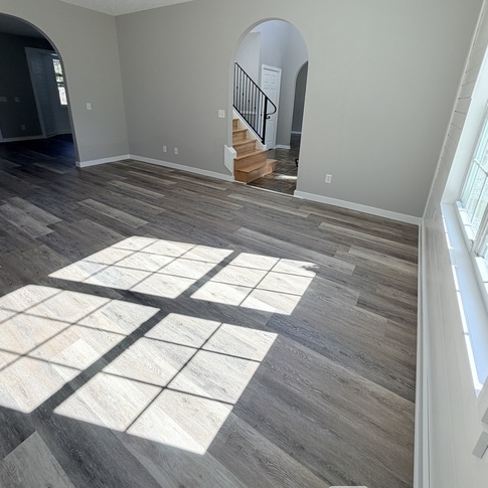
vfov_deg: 82.8
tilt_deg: -19.1
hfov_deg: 84.0
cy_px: 191
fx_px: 271
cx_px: 239
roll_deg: -1.9
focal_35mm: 17
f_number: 2.2
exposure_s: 1/342
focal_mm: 2.22
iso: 50
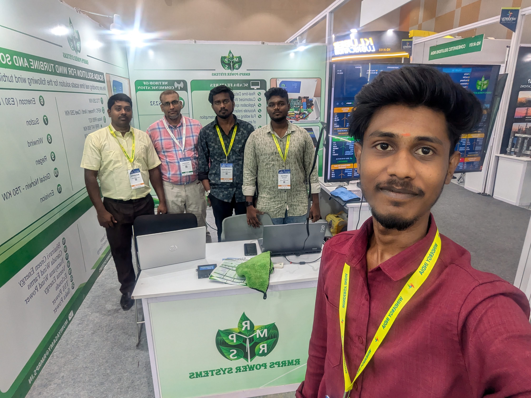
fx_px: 322
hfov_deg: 79.0
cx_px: 266
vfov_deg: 63.4
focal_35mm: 21
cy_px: 199
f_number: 2.2
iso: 151
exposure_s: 1/100
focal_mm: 2.74
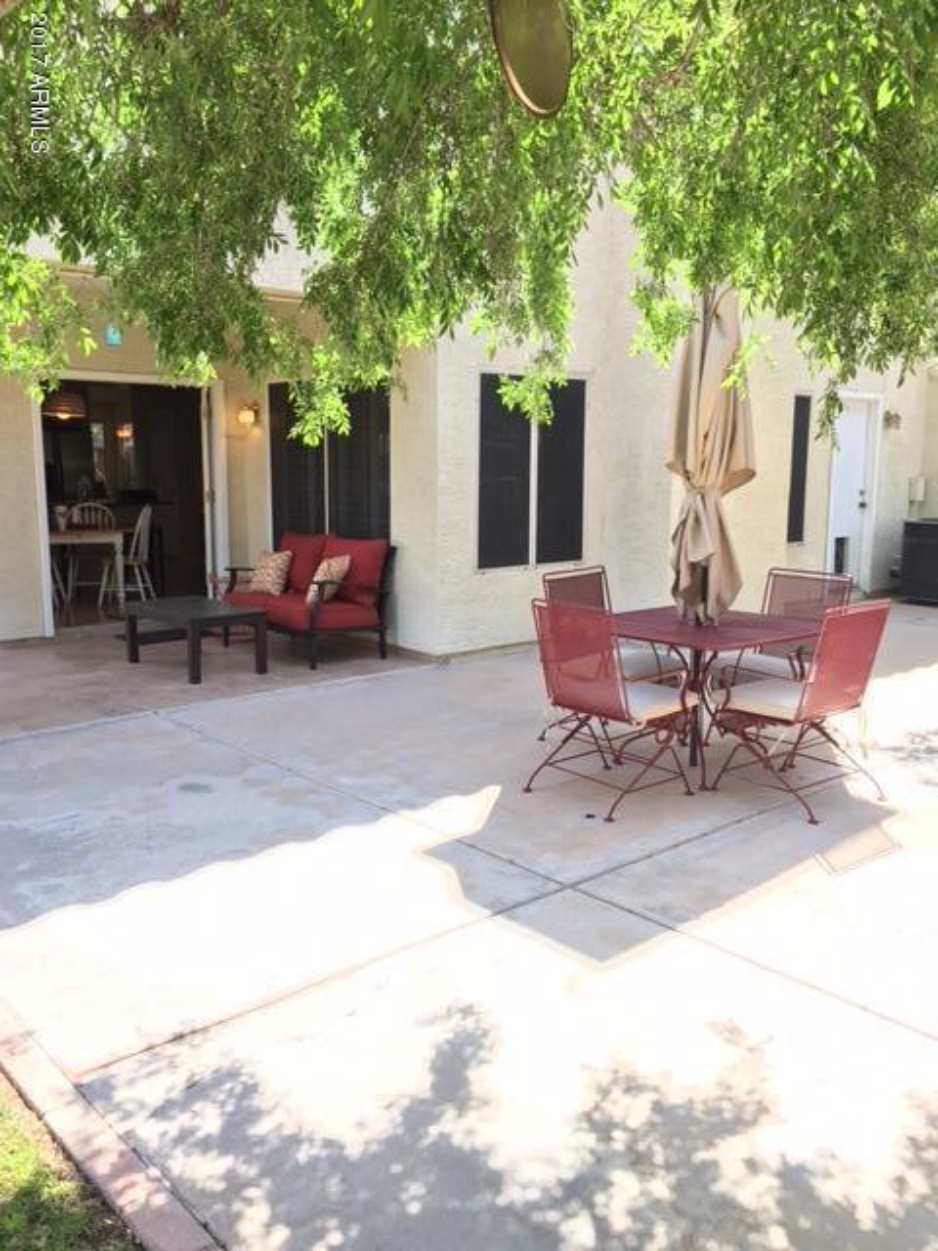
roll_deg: -0.3
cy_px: 626
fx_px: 1048
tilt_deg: -8.6
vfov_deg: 61.7
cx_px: 469
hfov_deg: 48.2
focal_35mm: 29
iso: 25
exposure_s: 1/184
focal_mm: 4.15
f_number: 2.2
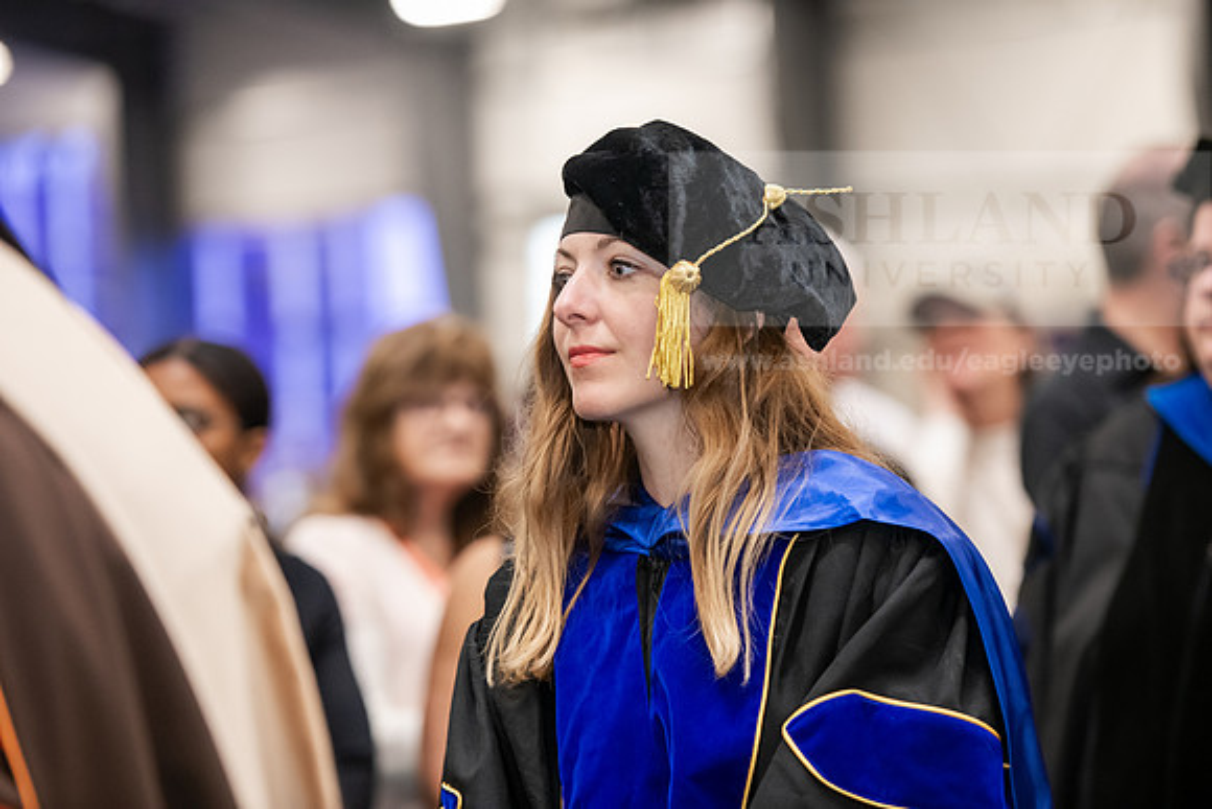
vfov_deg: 9.8
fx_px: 4714
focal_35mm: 140
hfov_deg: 14.7
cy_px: 404
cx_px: 606
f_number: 3.2
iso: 2500
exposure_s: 1/200
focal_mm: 140
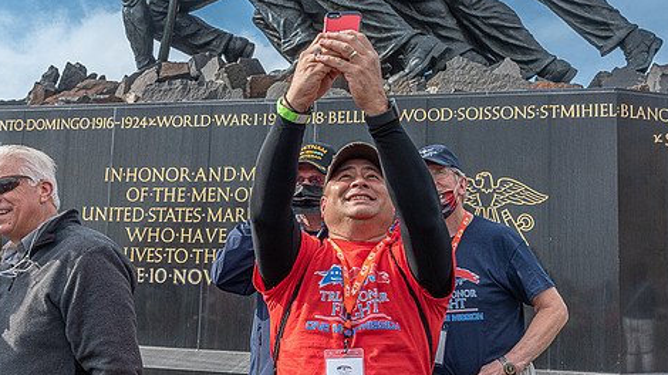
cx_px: 358
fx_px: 779
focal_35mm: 44
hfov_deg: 46.4
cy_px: 178
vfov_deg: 27.1
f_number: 10
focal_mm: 34
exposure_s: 1/400
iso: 500
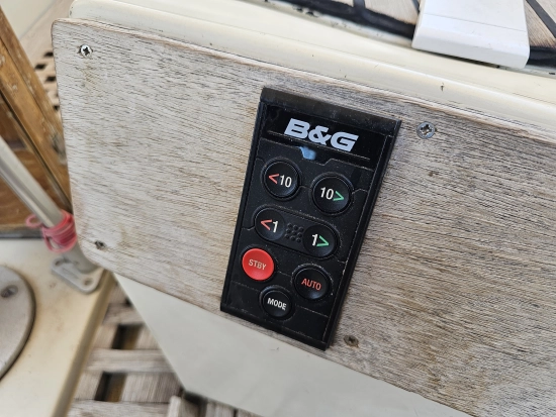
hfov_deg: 73.9
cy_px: 208
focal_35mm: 23
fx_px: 370
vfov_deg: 58.9
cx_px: 278
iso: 20
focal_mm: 6.3
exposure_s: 1/100
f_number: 1.7
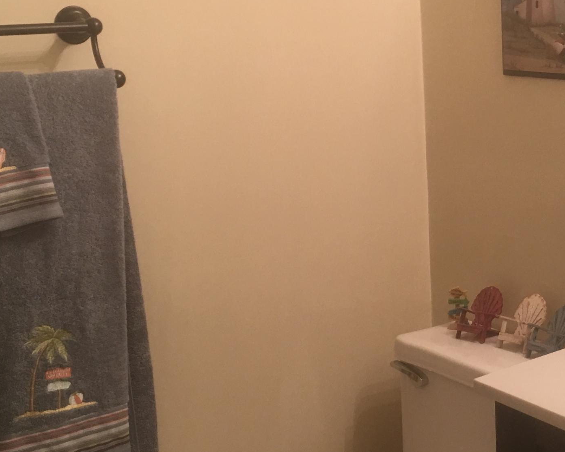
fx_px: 1020
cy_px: 187
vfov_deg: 25.0
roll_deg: +1.4
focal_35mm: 61
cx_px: 455
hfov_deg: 30.2
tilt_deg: -9.0
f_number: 2.2
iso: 50
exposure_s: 1/17
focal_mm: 4.15
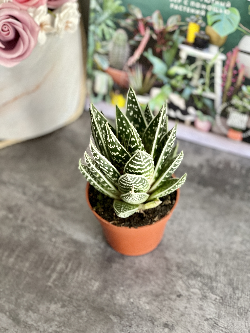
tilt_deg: -48.2
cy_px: 166
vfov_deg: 30.3
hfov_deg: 22.9
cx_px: 125
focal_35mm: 64
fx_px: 616
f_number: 2.2
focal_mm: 7.5
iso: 250
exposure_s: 1/33
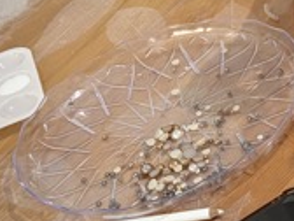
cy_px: 33
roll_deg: +13.6
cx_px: 464
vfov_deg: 11.9
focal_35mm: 124
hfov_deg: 14.6
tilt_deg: -34.7
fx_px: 1053
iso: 200
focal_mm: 5.96
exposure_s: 1/50
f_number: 1.6
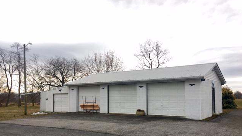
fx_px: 205
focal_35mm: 32
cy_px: 87
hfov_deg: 61.0
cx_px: 121
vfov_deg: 36.4
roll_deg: -0.6
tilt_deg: +3.4
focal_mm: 4.15
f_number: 2.2
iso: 32
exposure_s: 1/120
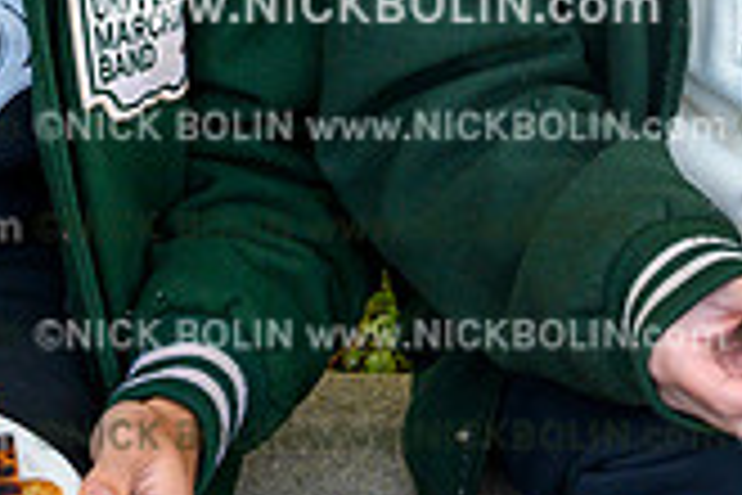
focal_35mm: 148
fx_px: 3050
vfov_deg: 9.1
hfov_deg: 13.9
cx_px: 378
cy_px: -189
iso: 2500
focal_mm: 42
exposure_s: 1/400
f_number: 5
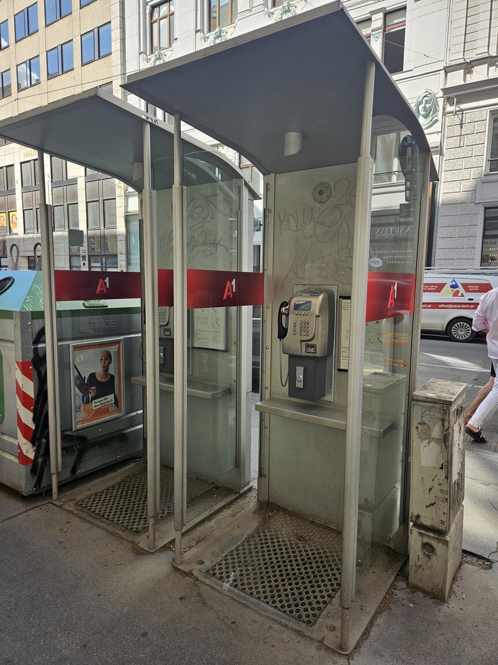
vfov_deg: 74.0
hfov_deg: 58.8
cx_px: 249
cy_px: 332
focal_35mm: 23
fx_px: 442
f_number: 1.8
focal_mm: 5.4
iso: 25
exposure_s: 1/598
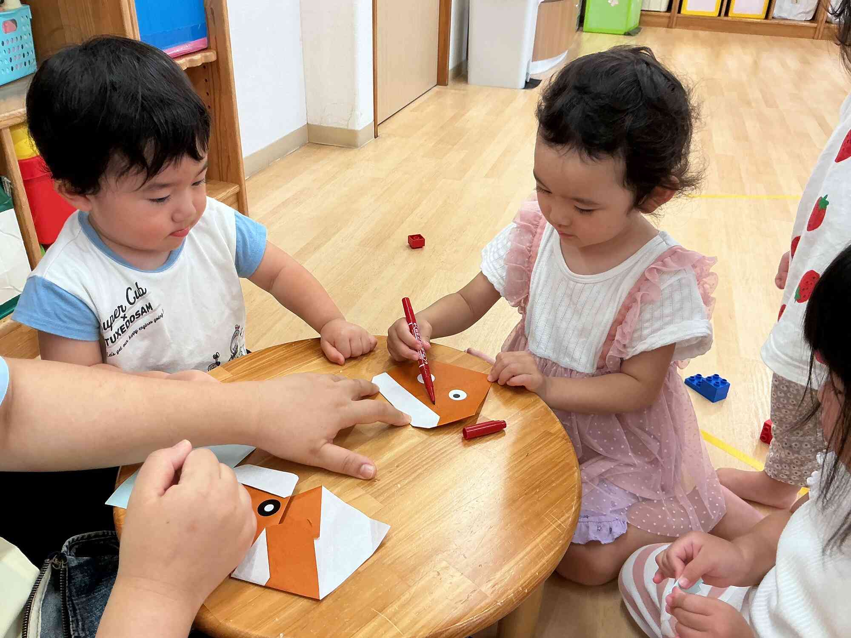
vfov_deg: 48.2
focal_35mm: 29
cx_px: 426
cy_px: 319
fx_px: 713
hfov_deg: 61.7
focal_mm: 3
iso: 40
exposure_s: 1/60
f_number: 1.8
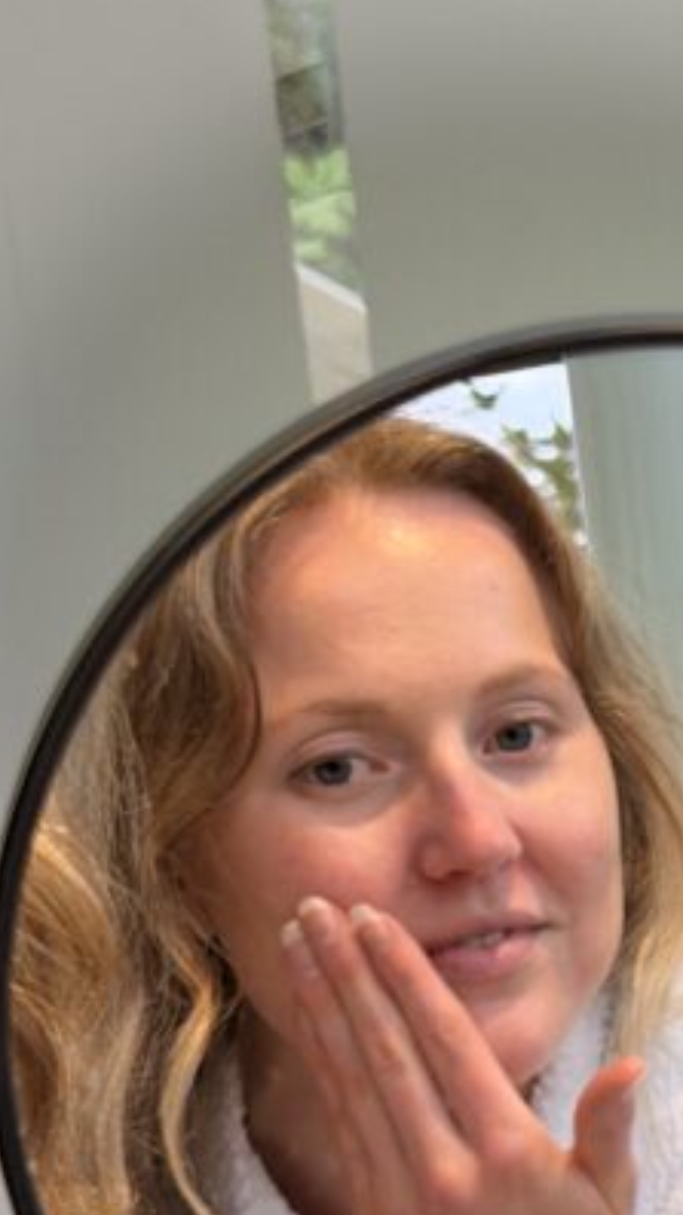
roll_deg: -1.2
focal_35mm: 135
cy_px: 1399
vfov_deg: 15.4
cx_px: 1136
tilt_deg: -32.1
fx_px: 4351
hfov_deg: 8.7
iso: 100
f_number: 1.78
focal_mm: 6.76
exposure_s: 1/50
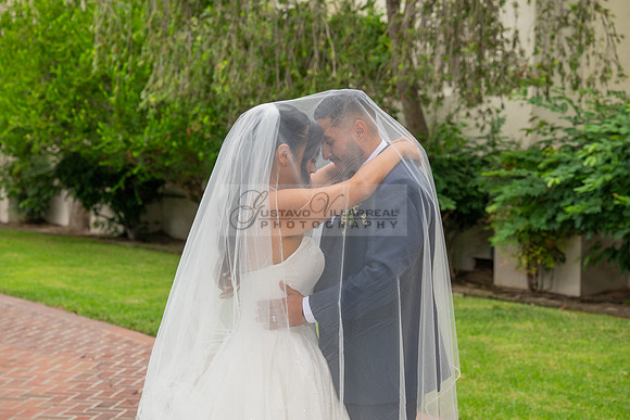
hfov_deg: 28.8
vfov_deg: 19.5
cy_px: 210
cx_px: 315
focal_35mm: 70
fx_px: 1225
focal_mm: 70
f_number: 5.6
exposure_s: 1/200
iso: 200
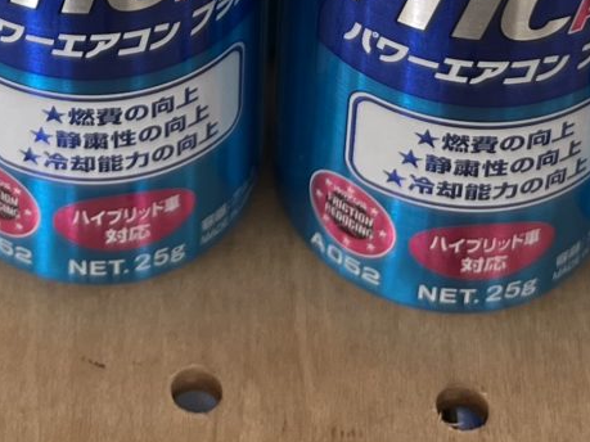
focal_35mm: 116
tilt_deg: -34.1
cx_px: 78
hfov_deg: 16.8
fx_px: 1977
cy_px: -472
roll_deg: +1.6
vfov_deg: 11.4
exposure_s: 1/120
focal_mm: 5.7
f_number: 1.5
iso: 50
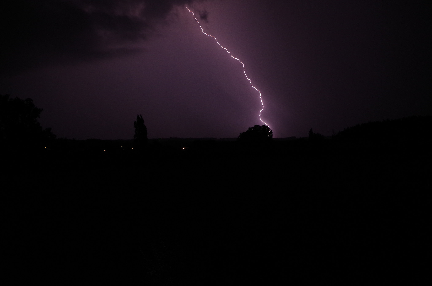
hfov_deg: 55.9
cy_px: 143
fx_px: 407
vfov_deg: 38.7
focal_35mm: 34
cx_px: 216
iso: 1600
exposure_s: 1/6
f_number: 5.6
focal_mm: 23.13
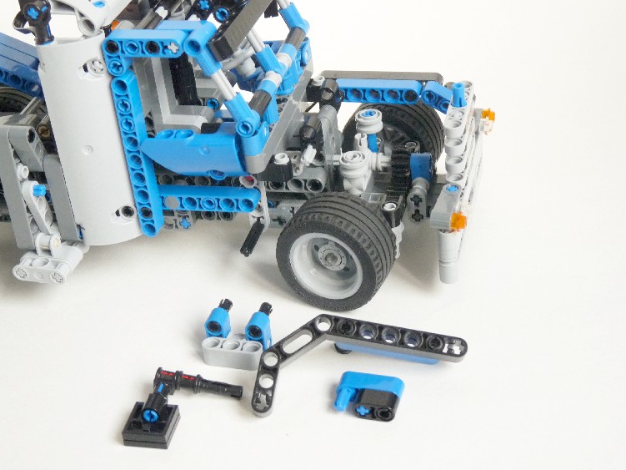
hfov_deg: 29.8
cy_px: 241
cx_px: 301
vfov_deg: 22.6
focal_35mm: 65
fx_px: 1175
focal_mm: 10.8
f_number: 3.2
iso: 320
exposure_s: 1/30
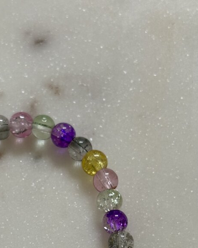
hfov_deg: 14.4
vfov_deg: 17.7
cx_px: 38
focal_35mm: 106
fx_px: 776
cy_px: 238
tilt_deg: -70.8
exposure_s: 1/60
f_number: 1.6
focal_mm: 5.96
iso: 50
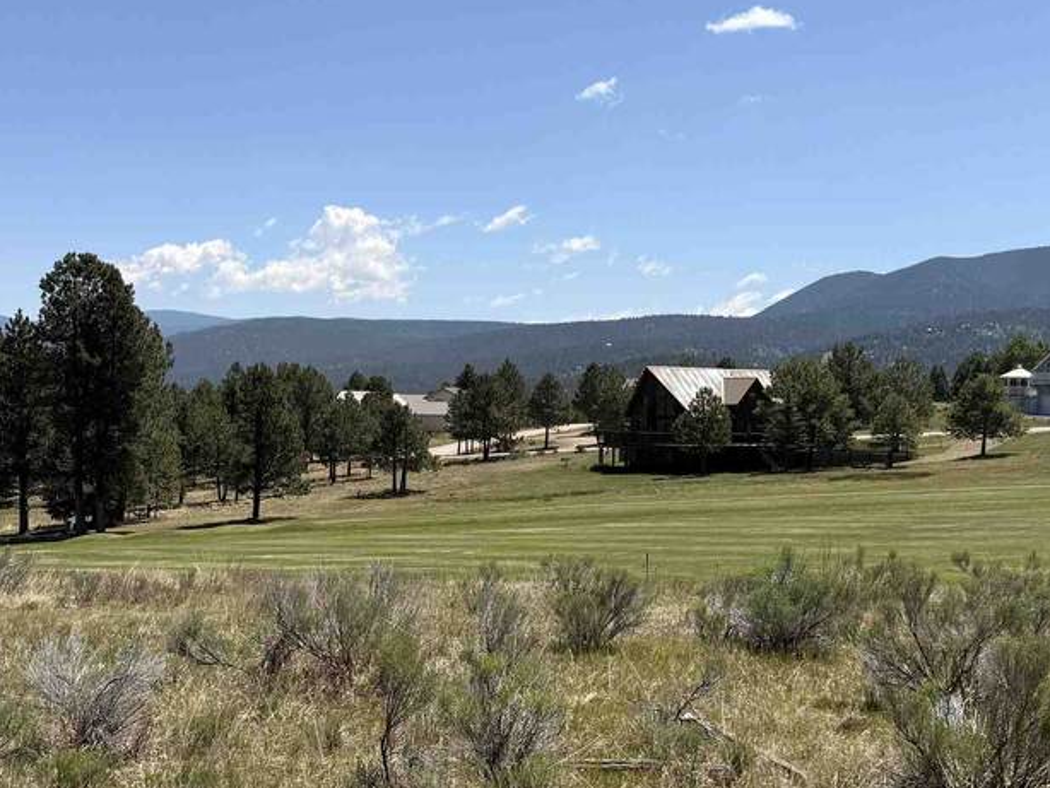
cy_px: 499
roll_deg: -1.1
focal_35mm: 50
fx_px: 1517
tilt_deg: -4.3
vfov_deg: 29.0
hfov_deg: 38.1
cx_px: 436
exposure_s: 1/5714
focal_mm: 6.76
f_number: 1.78
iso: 80
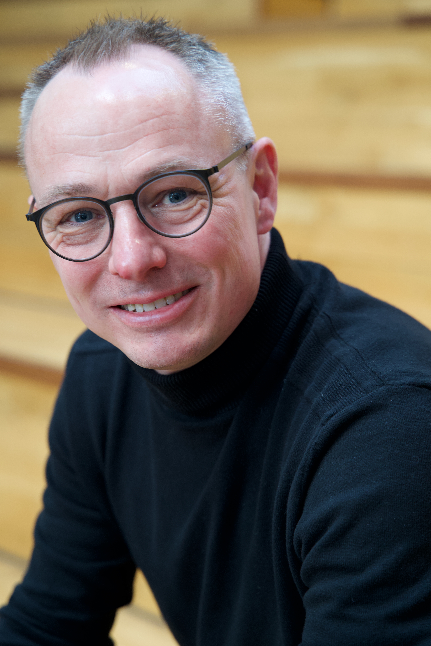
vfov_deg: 23.9
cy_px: 324
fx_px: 1526
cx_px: 201
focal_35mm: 85
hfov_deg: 16.1
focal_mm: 75
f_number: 4
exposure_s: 1/160
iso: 800
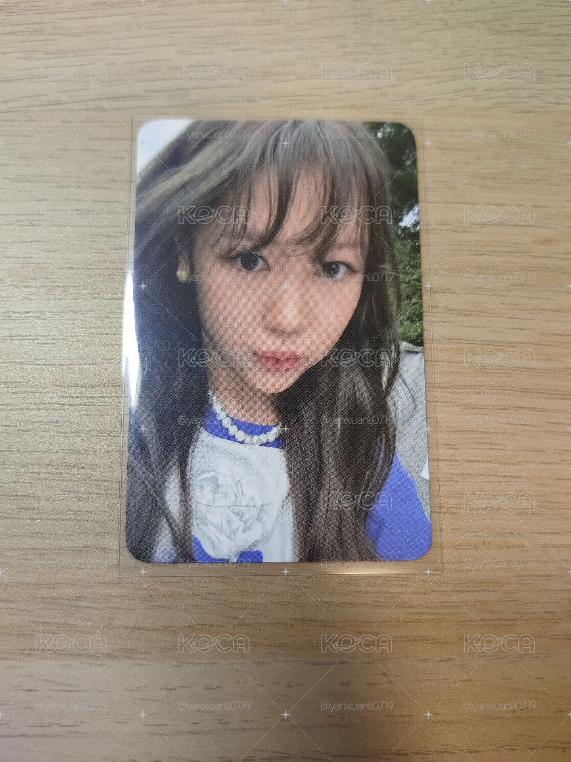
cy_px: 381
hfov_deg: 53.1
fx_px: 572
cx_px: 286
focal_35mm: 26
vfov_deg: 67.3
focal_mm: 5.31
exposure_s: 1/60
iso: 160
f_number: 1.7
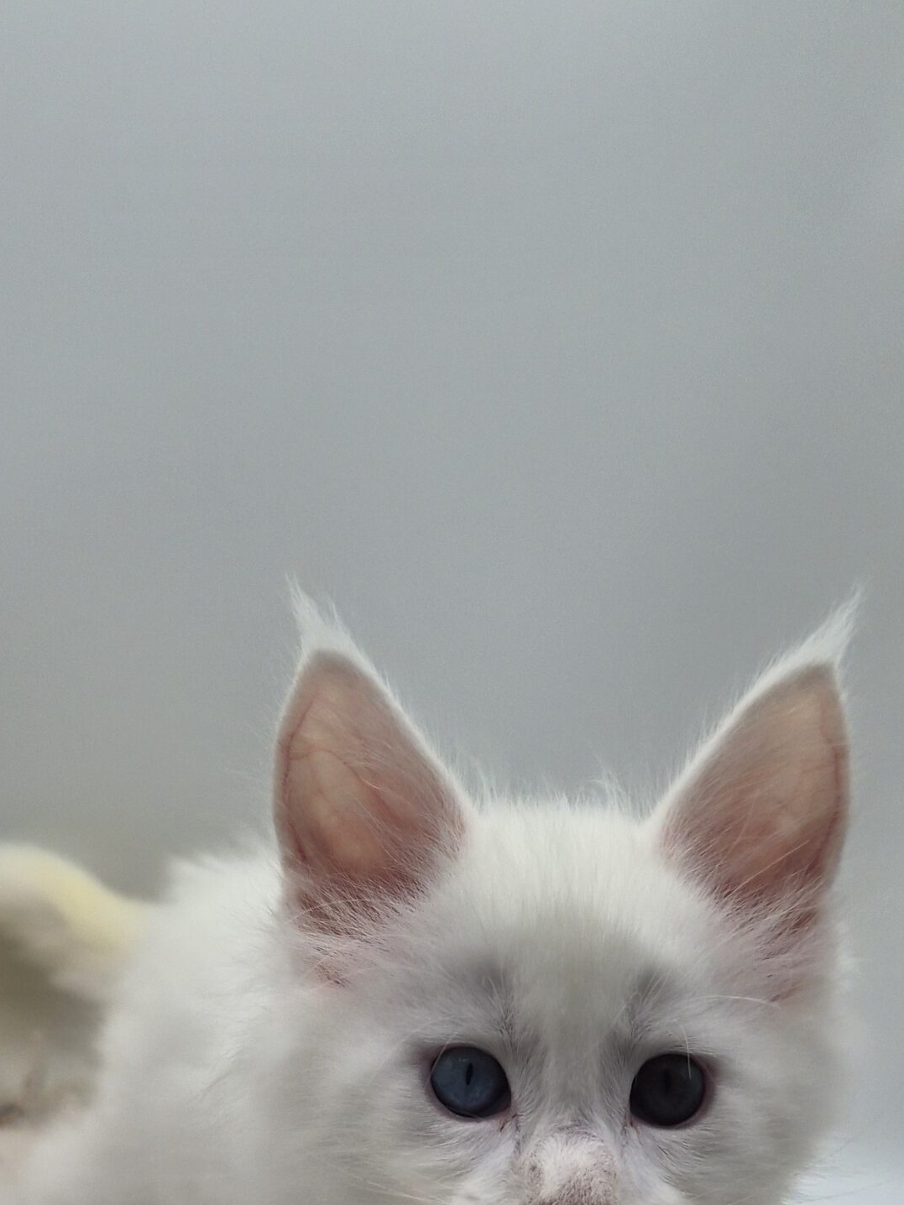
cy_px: 993
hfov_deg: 35.1
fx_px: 1428
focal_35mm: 41
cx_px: 410
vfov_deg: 43.3
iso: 80
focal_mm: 5.4
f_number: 1.8
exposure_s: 1/2584
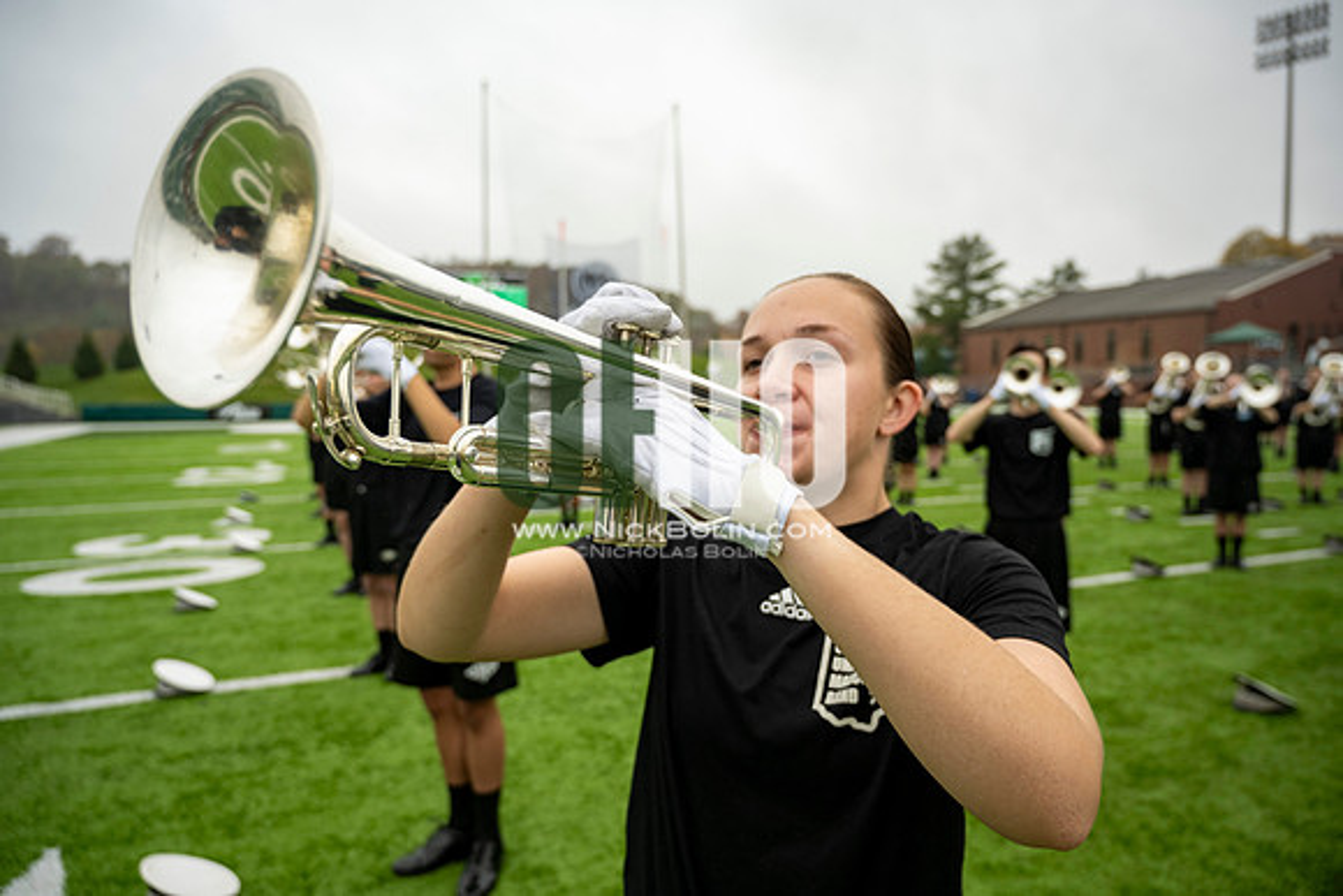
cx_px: 672
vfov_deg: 53.2
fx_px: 896
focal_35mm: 24
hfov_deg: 73.7
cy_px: 448
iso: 320
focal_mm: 24
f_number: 4
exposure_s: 1/200
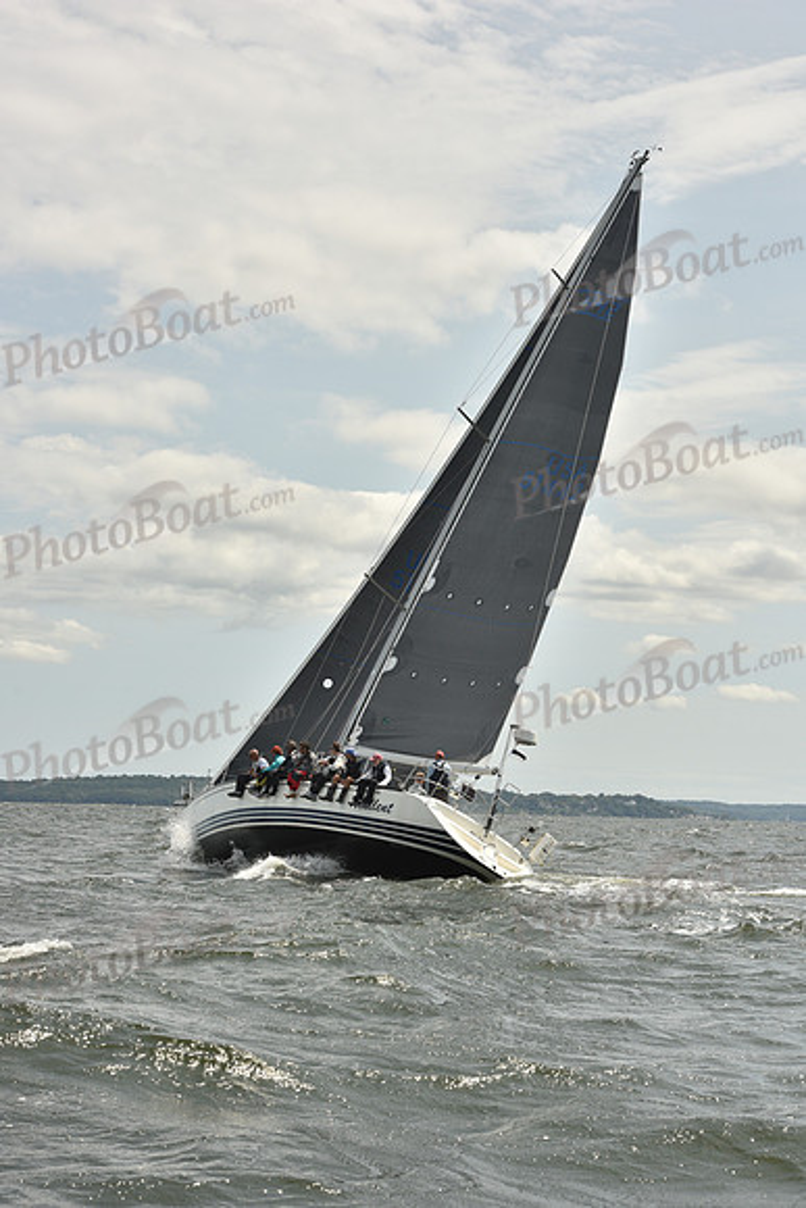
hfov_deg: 16.7
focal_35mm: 82
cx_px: 403
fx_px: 2752
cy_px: 604
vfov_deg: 24.8
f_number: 10
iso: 250
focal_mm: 82
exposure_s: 1/800
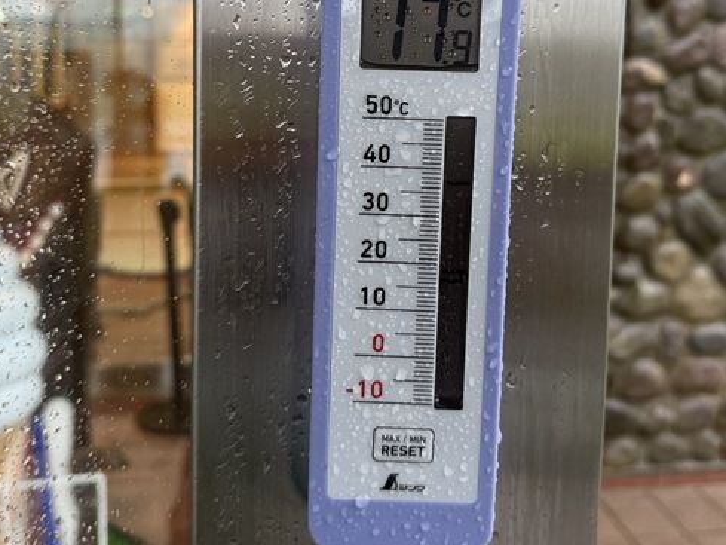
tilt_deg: -6.7
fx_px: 839
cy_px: 143
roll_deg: -0.5
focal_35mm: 40
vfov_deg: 35.3
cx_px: 360
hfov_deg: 46.8
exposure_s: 1/121
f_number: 1.78
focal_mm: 6.76
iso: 200
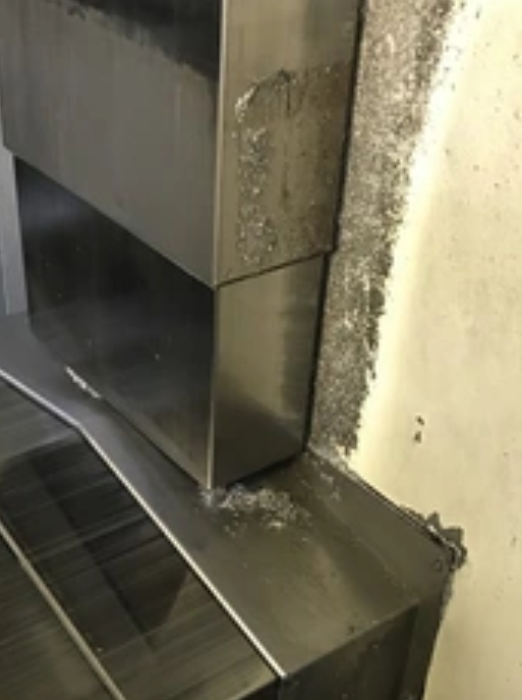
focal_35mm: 49
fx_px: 988
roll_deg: -3.0
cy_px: 510
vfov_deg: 38.1
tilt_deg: -40.5
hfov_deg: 29.5
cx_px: 205
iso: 100
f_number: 1.8
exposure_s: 1/7
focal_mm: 3.99
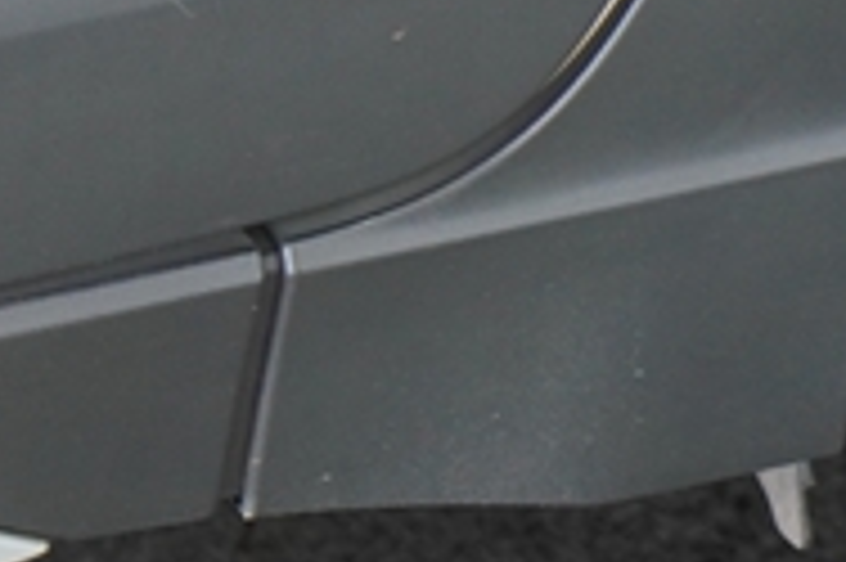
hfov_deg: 4.4
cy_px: -182
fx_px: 10753
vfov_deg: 3.0
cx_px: 2146
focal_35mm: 458
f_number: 4
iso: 500
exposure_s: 1/100
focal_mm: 56
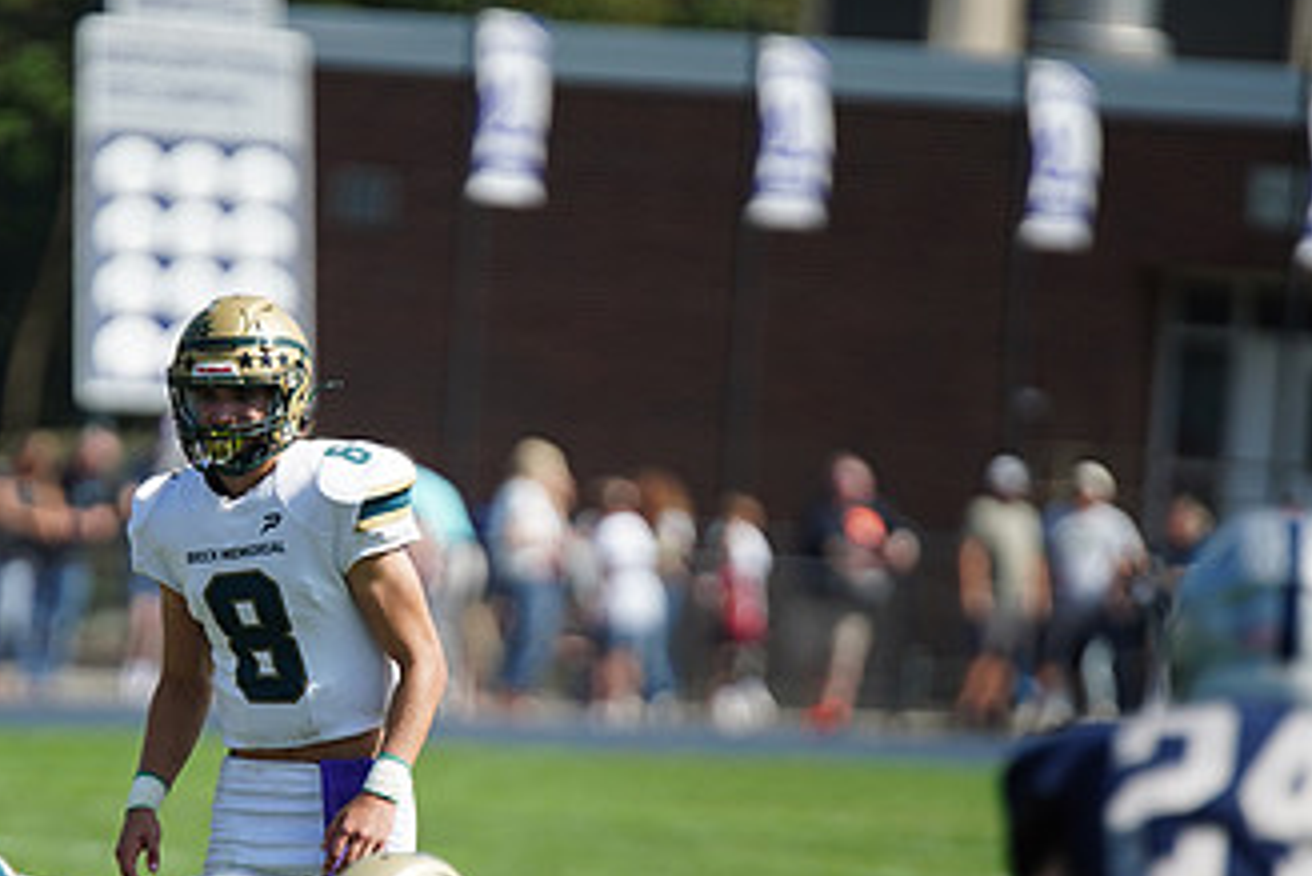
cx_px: 360
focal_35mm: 530
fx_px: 19323
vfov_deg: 2.6
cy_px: 614
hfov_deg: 3.9
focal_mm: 300
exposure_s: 1/5000
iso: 400
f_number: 2.8
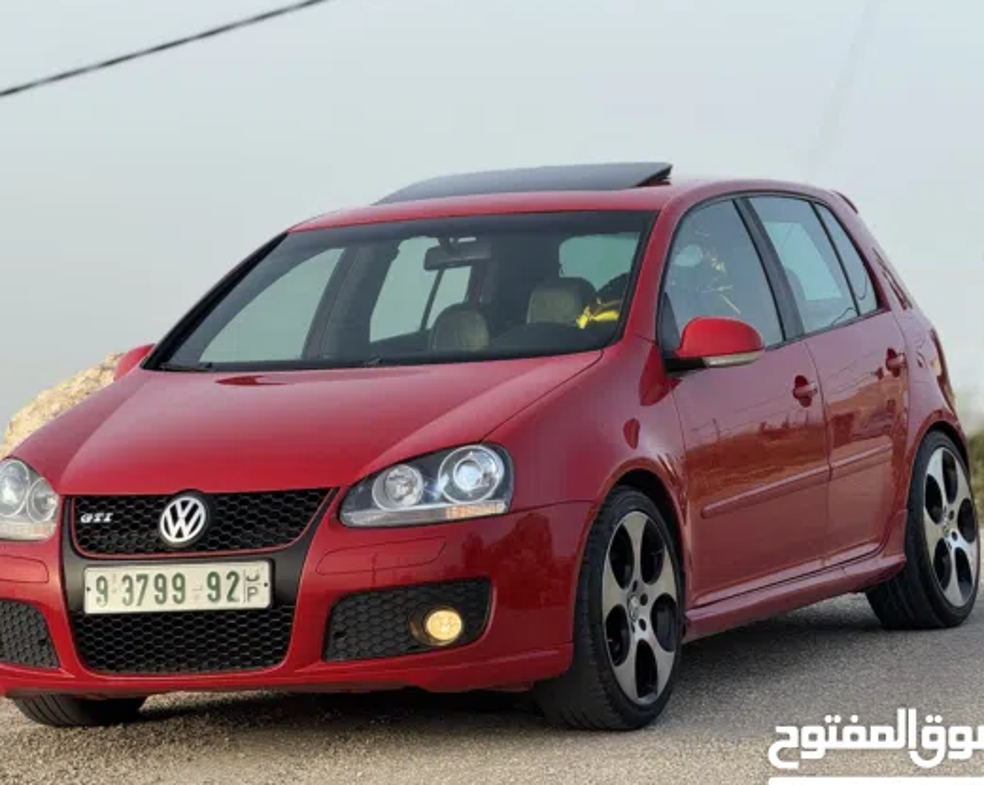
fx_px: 4191
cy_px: 436
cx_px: 484
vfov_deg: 10.7
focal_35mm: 144
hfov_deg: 13.4
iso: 50
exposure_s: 1/456
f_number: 2.8
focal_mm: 15.66
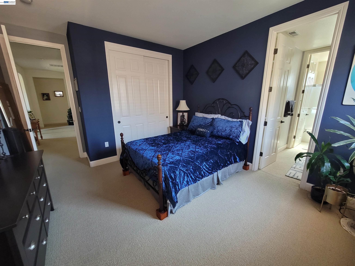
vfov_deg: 89.9
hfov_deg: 106.2
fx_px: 133
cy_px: 133
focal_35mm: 13
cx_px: 178
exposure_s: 1/40
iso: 400
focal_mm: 2.2
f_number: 2.2
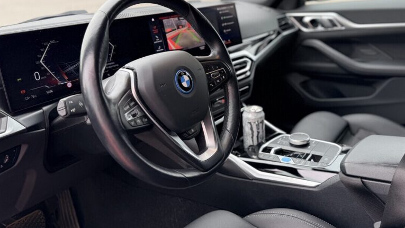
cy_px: 53
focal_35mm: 35
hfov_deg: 56.3
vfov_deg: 33.0
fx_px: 376
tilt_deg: -15.3
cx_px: 239
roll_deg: +1.1
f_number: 1.78
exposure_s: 1/171
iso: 80
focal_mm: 6.76
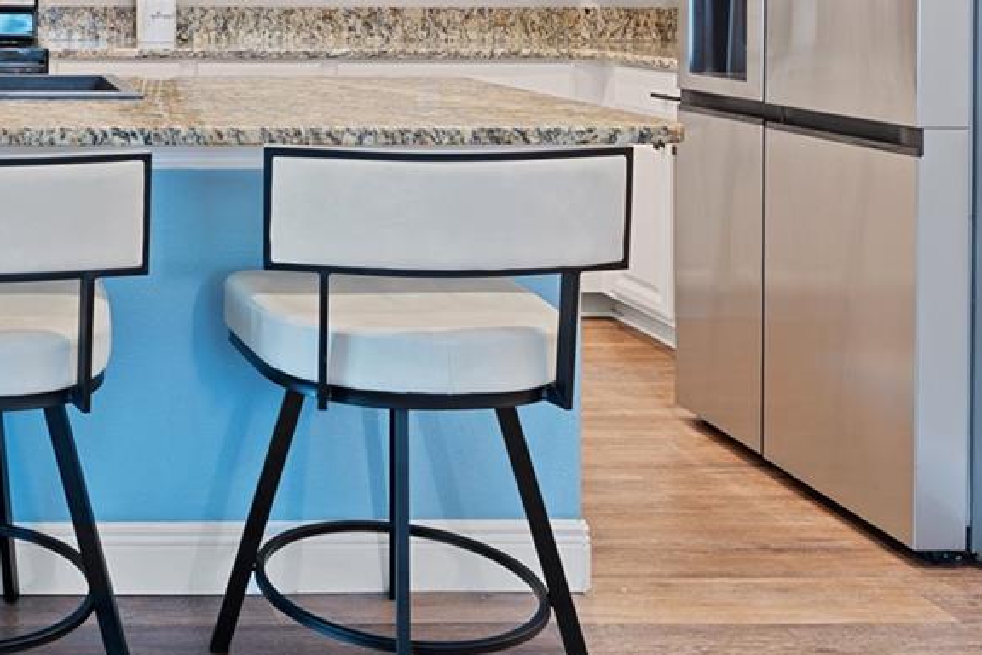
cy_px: 7
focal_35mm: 50
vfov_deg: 25.7
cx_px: -58
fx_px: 1364
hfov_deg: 34.9
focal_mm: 18
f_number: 8
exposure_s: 8
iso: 200
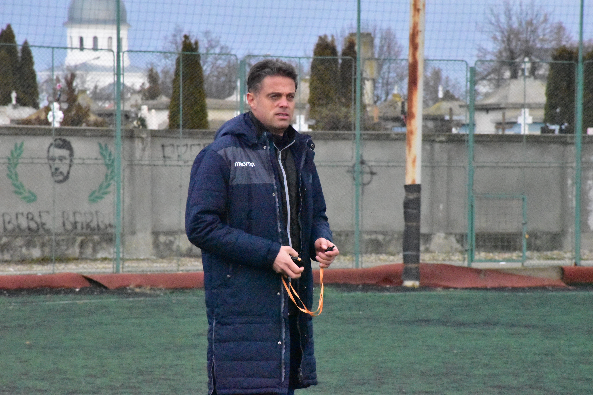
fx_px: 3459
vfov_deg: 6.5
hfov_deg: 9.8
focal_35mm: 210
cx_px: 296
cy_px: 198
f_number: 13
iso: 20000
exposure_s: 1/3200
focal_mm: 140
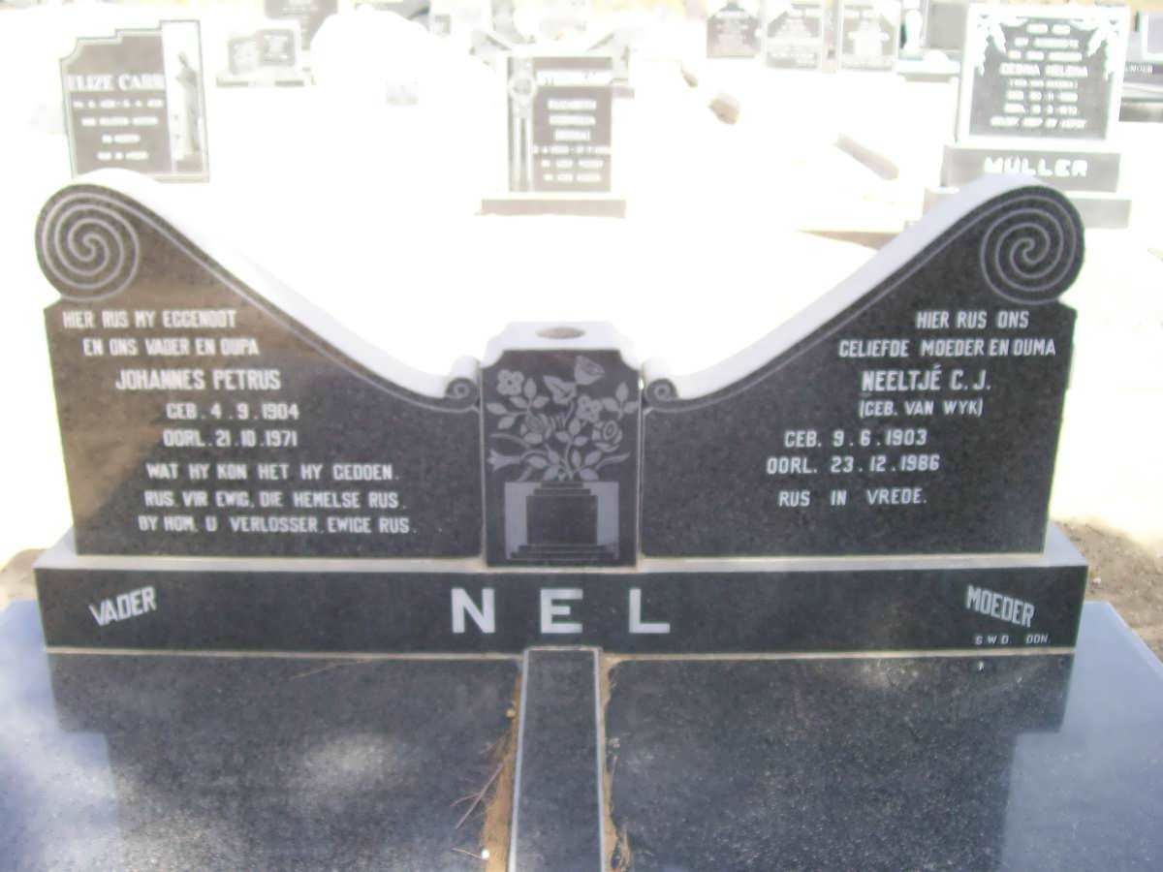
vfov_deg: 39.7
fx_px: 1209
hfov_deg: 51.4
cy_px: 436
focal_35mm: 36
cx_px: 582
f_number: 2.7
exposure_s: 1/278
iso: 80
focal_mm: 6
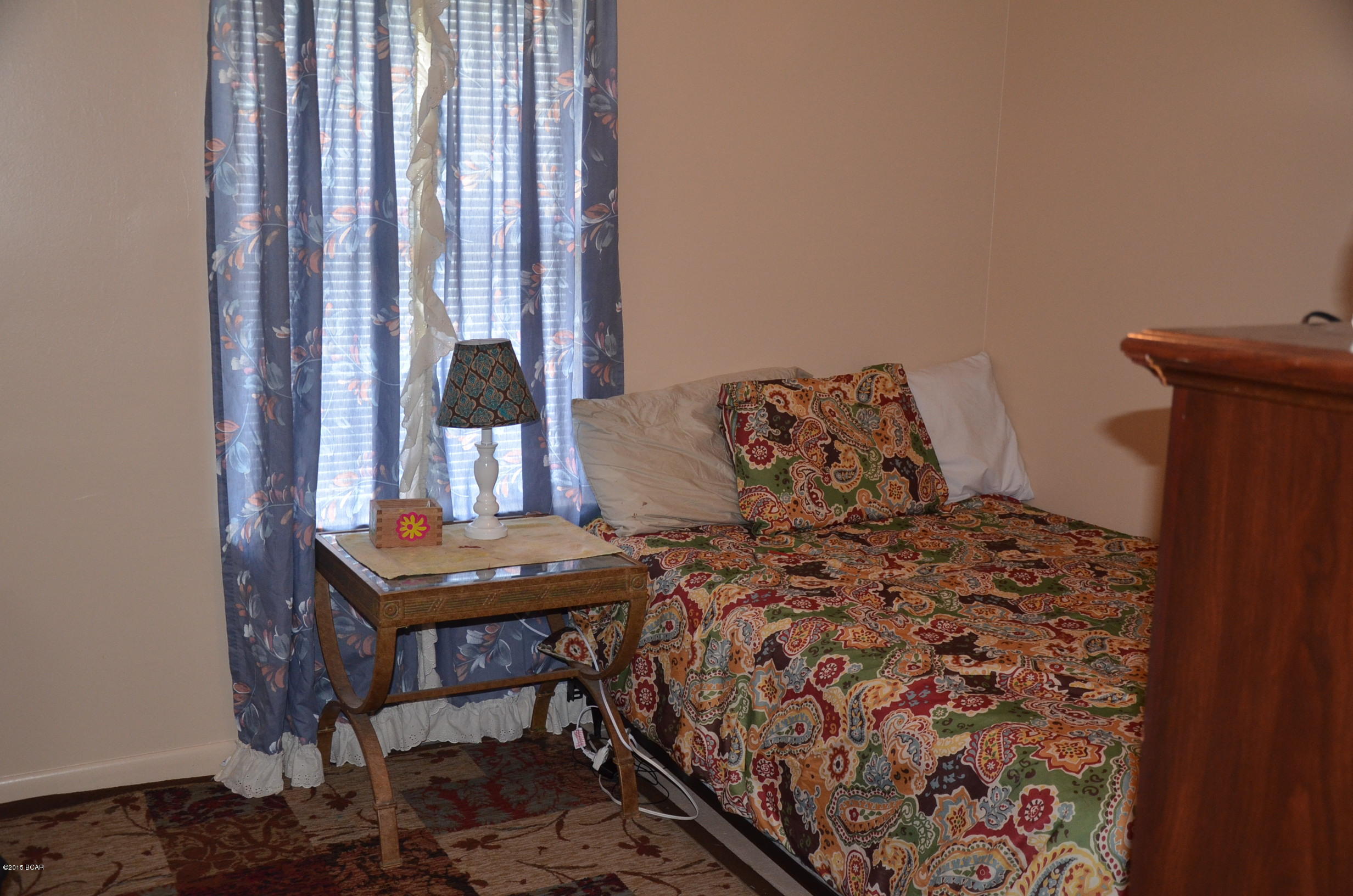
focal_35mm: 38
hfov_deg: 51.4
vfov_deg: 35.3
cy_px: 448
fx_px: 1406
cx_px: 676
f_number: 4
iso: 800
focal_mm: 25
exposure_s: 1/60
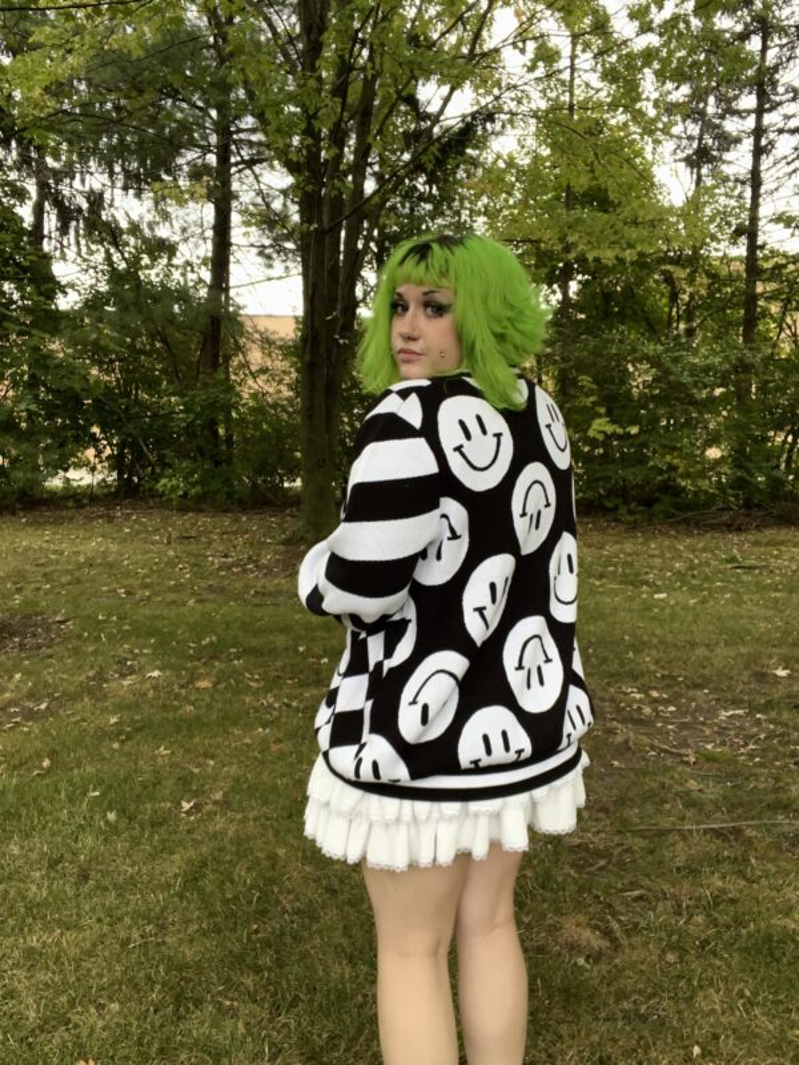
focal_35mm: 30
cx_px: 400
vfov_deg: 60.0
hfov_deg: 46.8
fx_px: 923
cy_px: 532
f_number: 2.2
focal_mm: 2.71
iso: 100
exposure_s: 1/60
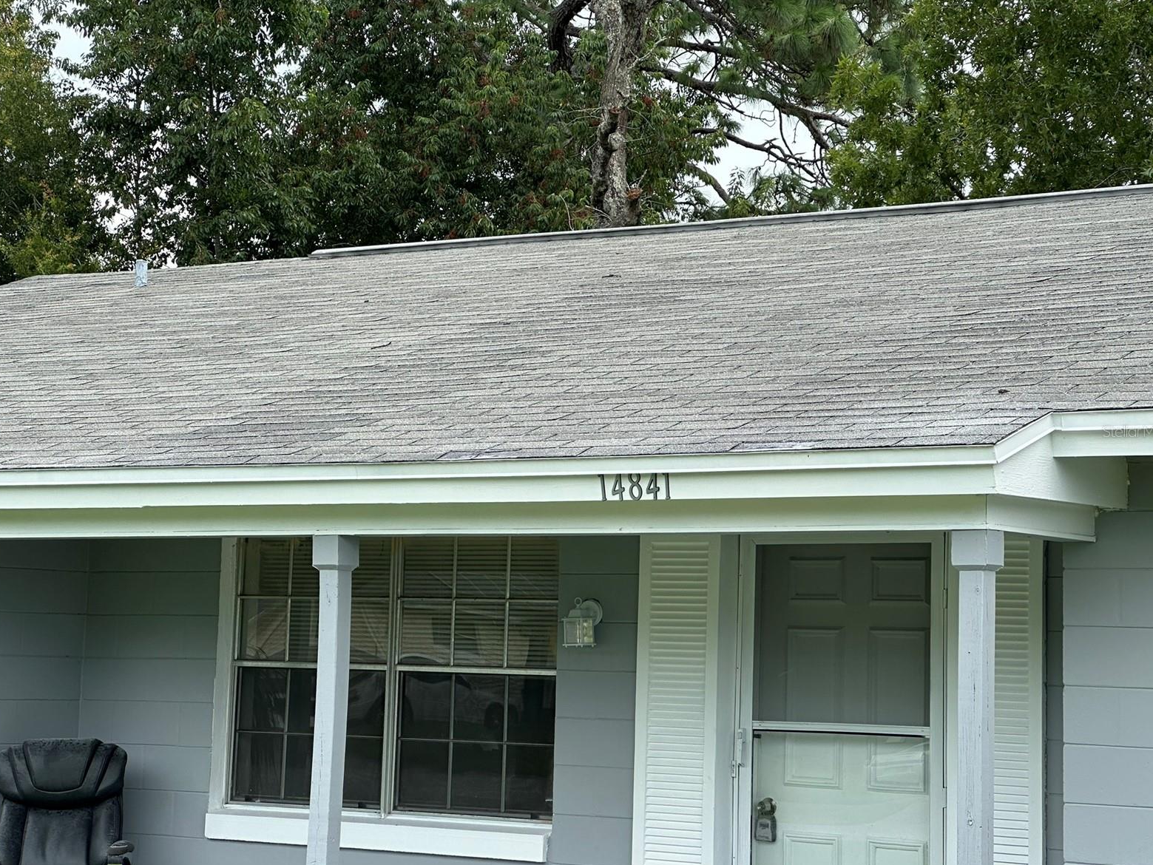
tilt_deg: +6.2
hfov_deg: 24.7
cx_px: 581
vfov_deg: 18.7
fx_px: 2632
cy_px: 431
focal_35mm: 79
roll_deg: -1.7
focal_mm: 9
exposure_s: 1/181
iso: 32
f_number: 2.8
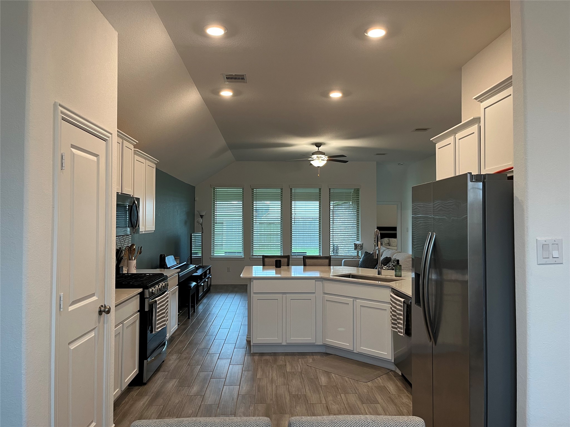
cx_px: 285
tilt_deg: +1.2
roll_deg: -0.1
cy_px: 214
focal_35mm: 26
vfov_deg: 53.1
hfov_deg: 67.3
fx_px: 428
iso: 125
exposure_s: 1/60
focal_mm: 5.1
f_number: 1.6
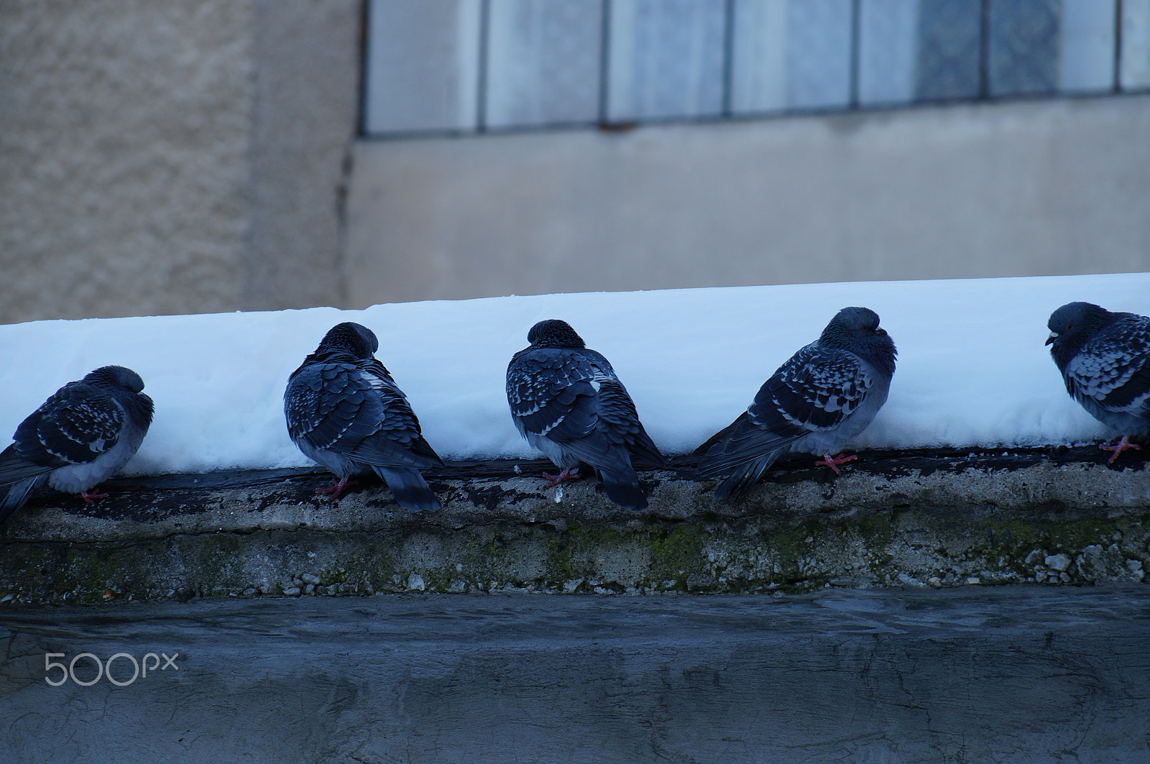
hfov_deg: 10.2
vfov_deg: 6.8
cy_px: 382
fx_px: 6461
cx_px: 575
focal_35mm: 202
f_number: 5.6
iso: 100
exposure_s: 1/250
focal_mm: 135
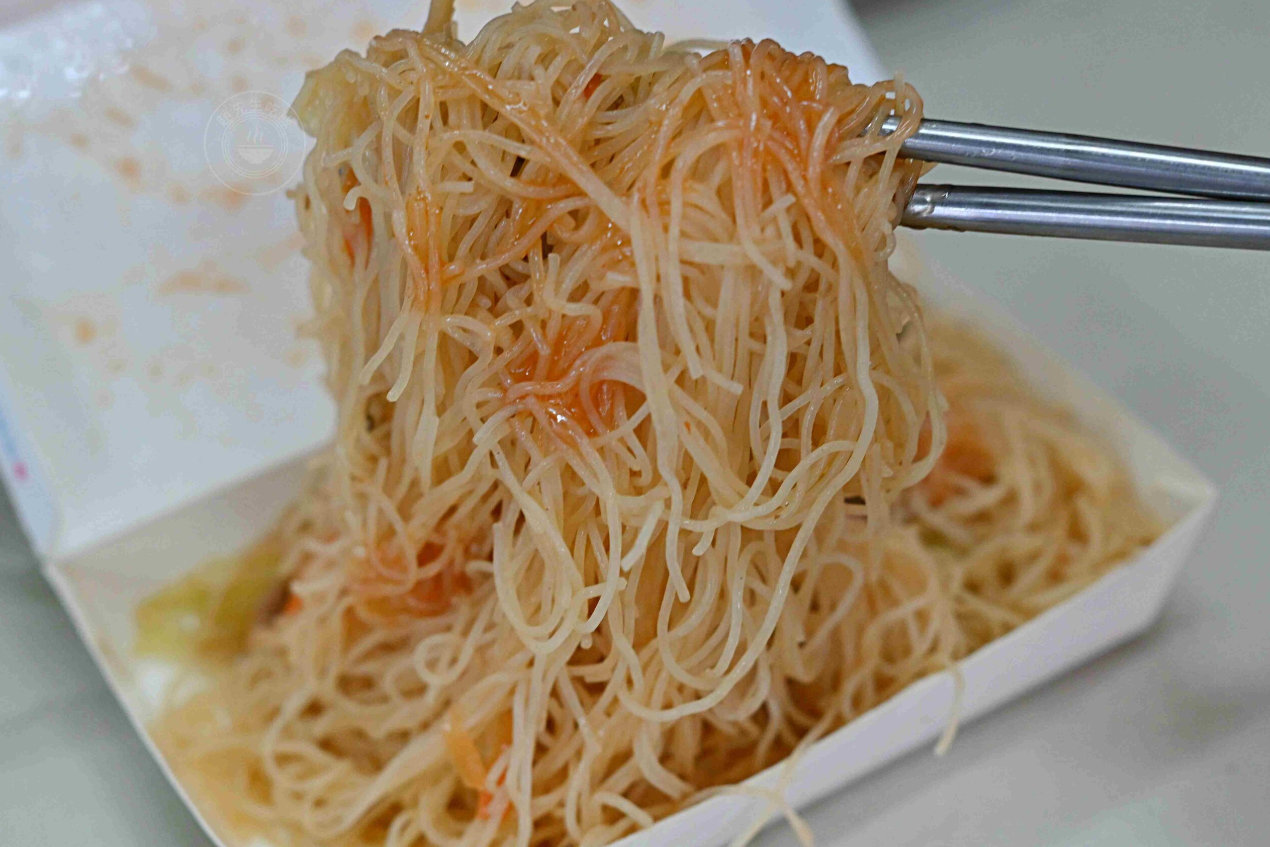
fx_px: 2681
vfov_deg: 17.9
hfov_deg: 26.7
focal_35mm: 76
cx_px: 633
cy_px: 418
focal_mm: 50
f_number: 3.5
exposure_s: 1/200
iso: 1100
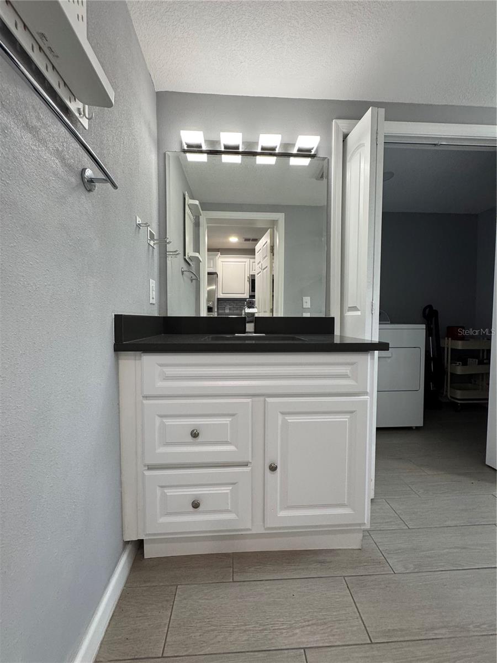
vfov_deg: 102.1
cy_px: 332
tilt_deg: -0.7
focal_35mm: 14
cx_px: 248
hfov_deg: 85.7
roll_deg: +0.9
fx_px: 268
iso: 200
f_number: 2.2
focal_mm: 2.22
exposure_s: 1/120
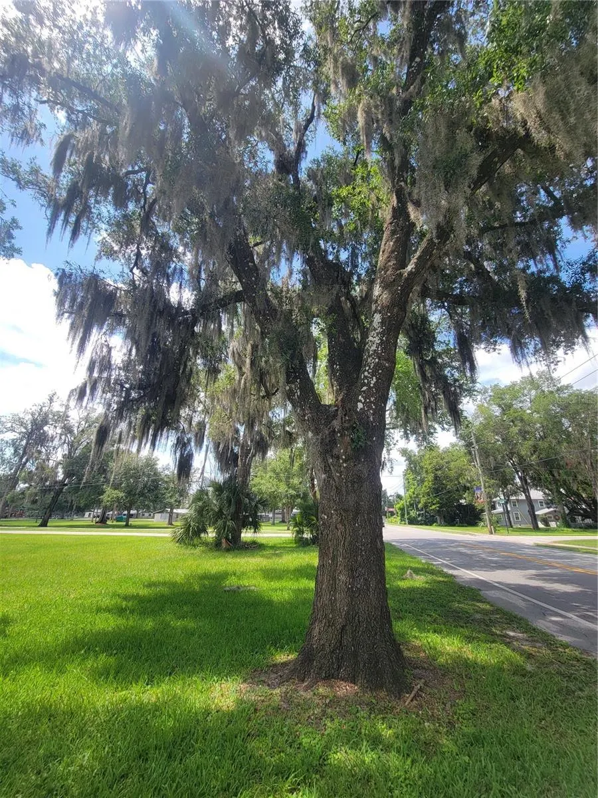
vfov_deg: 106.2
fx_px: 299
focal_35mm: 13
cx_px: 299
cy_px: 399
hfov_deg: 89.9
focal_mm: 2.2
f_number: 2.2
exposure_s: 1/761
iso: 50
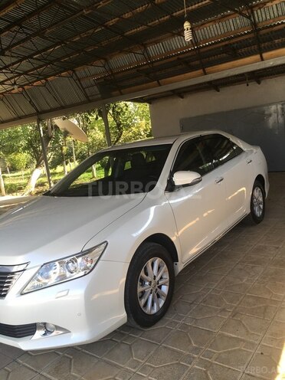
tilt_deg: -9.9
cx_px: 142
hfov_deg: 48.2
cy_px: 190
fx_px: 318
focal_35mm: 29
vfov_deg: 61.7
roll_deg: +7.6
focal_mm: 4.15
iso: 25
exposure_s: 1/108
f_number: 2.2
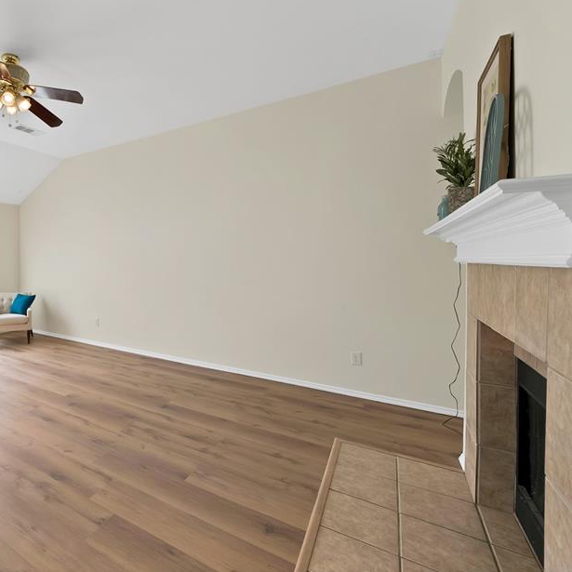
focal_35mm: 17
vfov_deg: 83.8
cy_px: 263
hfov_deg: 76.0
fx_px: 318
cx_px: 125
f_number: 9
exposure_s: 1/60
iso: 640
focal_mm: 12
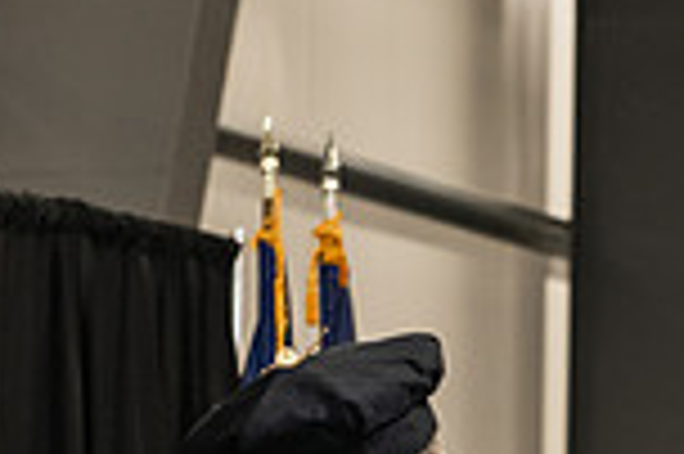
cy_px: 663
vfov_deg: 5.1
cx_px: 738
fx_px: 5086
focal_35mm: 268
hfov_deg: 7.6
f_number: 5
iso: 2500
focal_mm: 70
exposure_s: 1/200
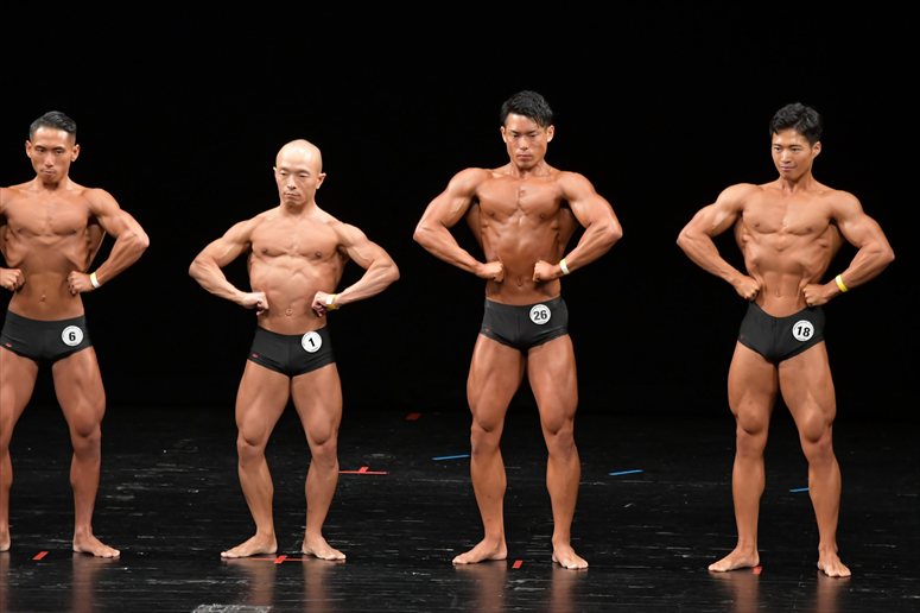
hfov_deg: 8.6
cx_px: 460
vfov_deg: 5.7
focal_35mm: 240
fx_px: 6130
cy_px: 306
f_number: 5.6
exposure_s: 1/400
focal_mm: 160
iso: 3200
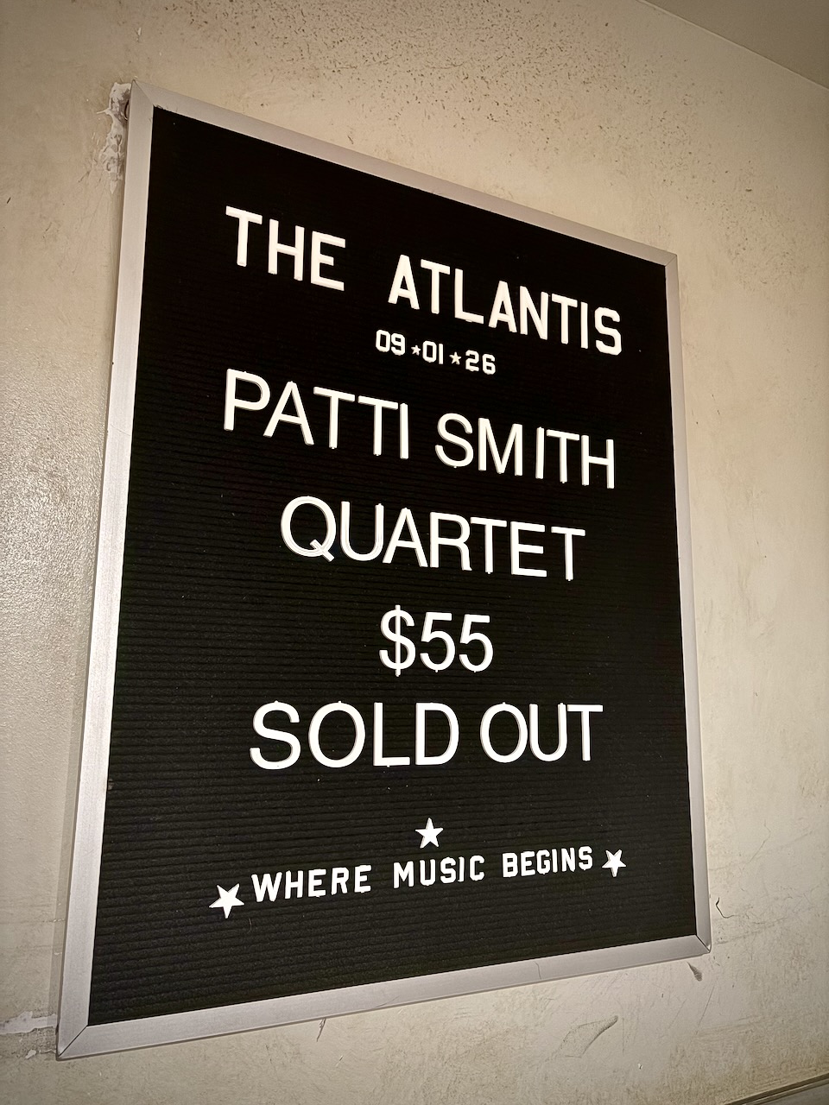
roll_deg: +0.5
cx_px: 414
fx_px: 830
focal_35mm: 26
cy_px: 552
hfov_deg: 53.1
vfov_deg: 67.3
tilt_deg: +11.4
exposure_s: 1/24
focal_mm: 5.96
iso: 1000
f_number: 1.6
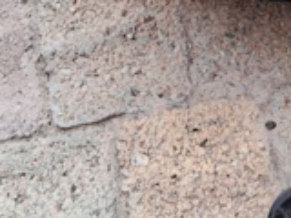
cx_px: 313
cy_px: -34
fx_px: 874
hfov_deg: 18.3
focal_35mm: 104
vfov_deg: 13.9
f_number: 1.8
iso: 25
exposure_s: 1/60
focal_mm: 3.98
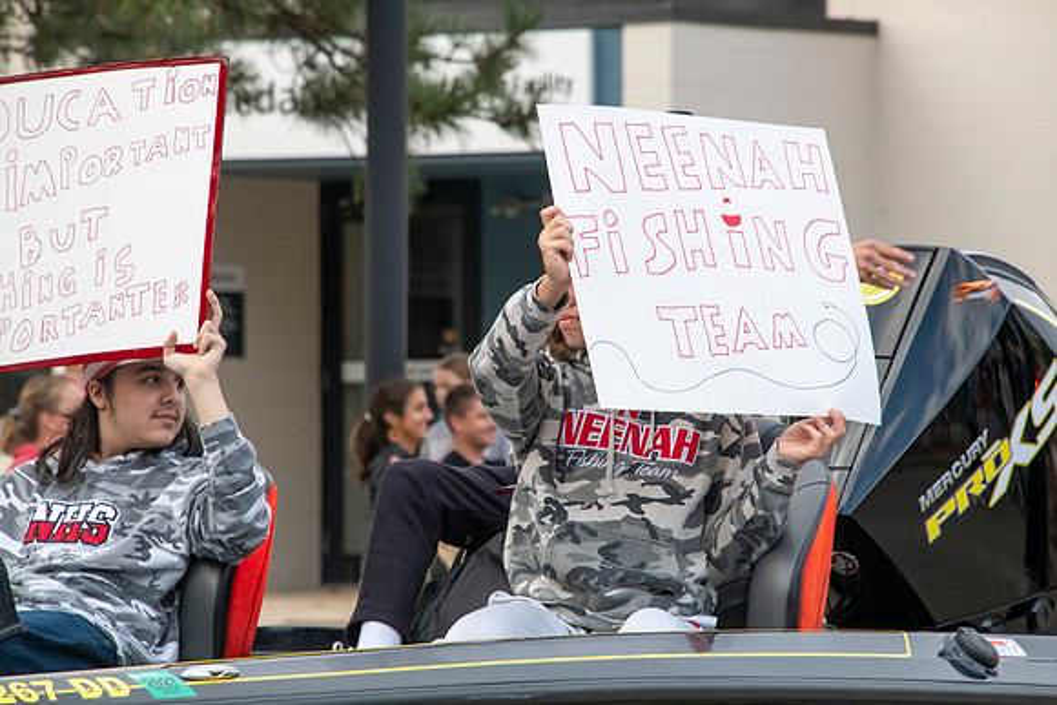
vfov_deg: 4.6
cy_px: 352
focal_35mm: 300
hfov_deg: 6.9
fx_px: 8810
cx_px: 528
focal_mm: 300
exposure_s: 1/500
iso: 3200
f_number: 11
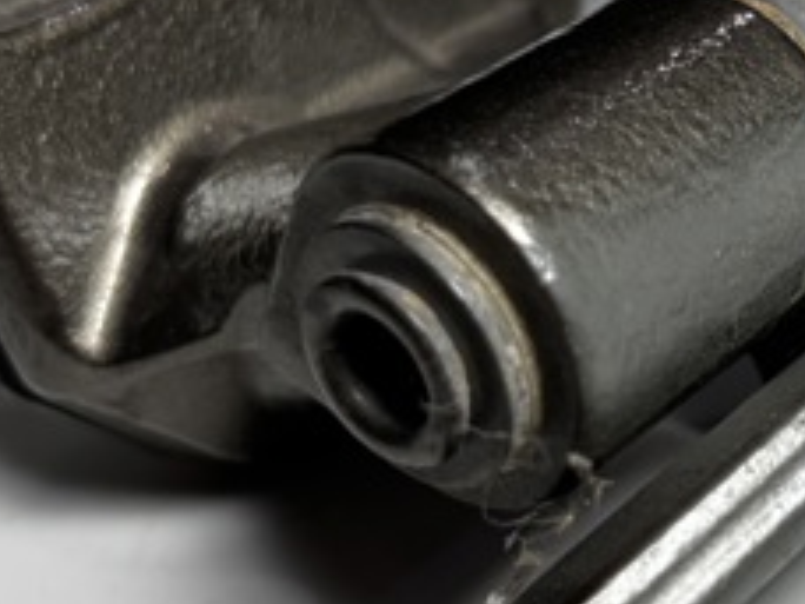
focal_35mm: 73
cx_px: 678
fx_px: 1698
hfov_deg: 26.0
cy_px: 293
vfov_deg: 20.2
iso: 64
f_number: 1.6
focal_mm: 5.96
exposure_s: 1/100
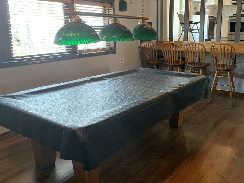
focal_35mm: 33
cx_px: 150
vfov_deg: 42.7
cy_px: 73
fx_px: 233
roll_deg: -0.8
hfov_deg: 54.8
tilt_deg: -10.8
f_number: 1.8
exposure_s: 1/60
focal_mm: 4.25
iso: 200
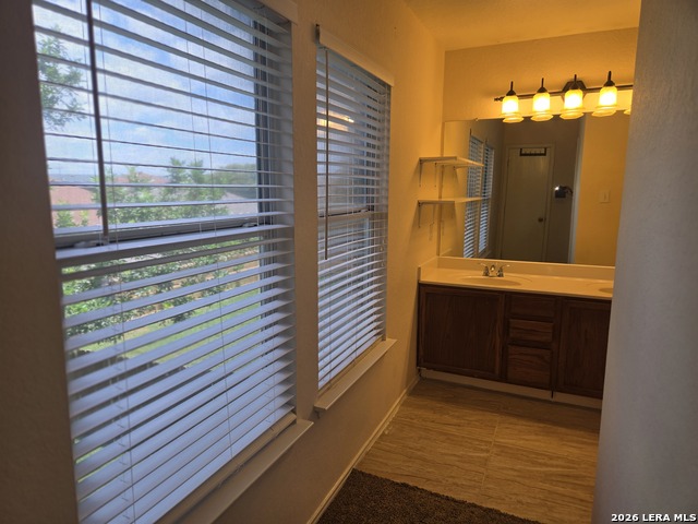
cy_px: 262
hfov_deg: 73.9
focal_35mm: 23
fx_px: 464
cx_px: 349
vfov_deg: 58.9
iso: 32
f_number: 1.8
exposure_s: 1/120
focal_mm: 5.4
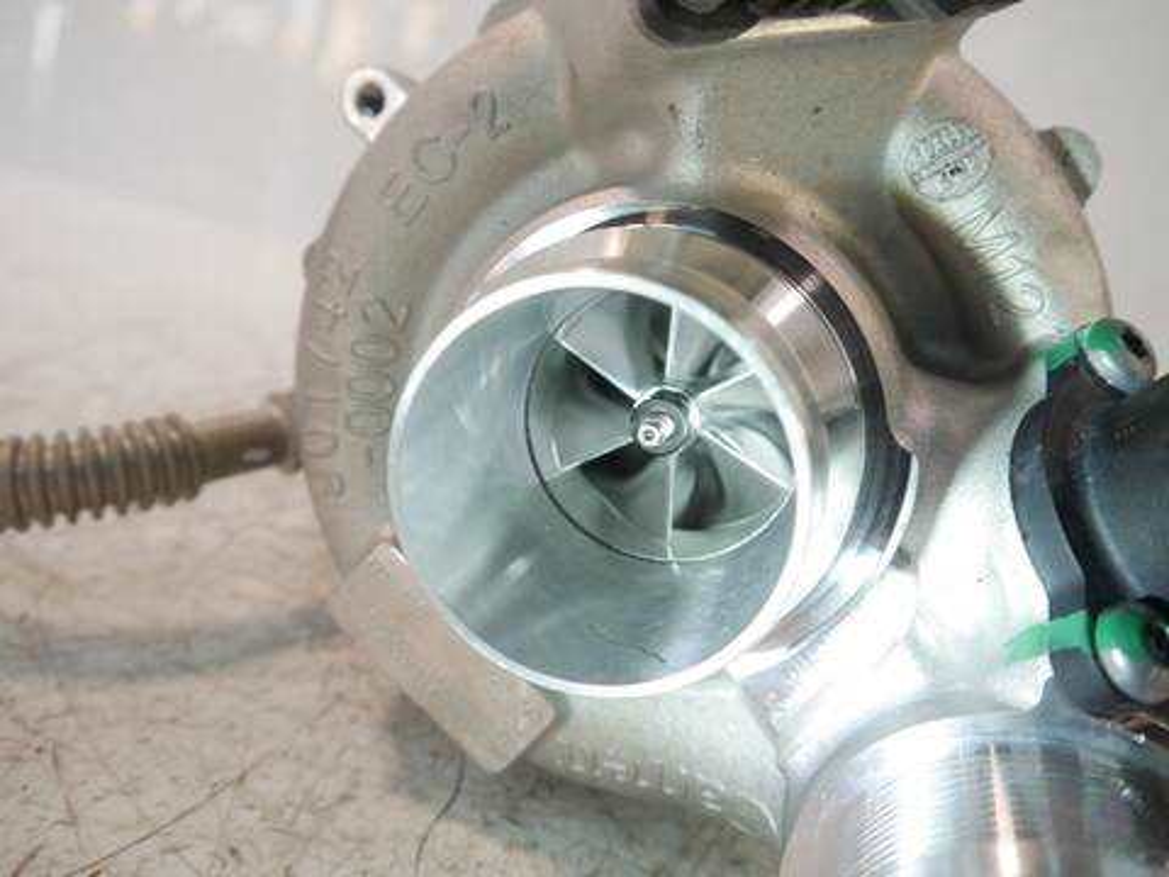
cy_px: 438
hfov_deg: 60.0
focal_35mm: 30
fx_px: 1013
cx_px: 584
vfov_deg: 46.8
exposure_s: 1/125
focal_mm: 15
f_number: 3.5
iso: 640
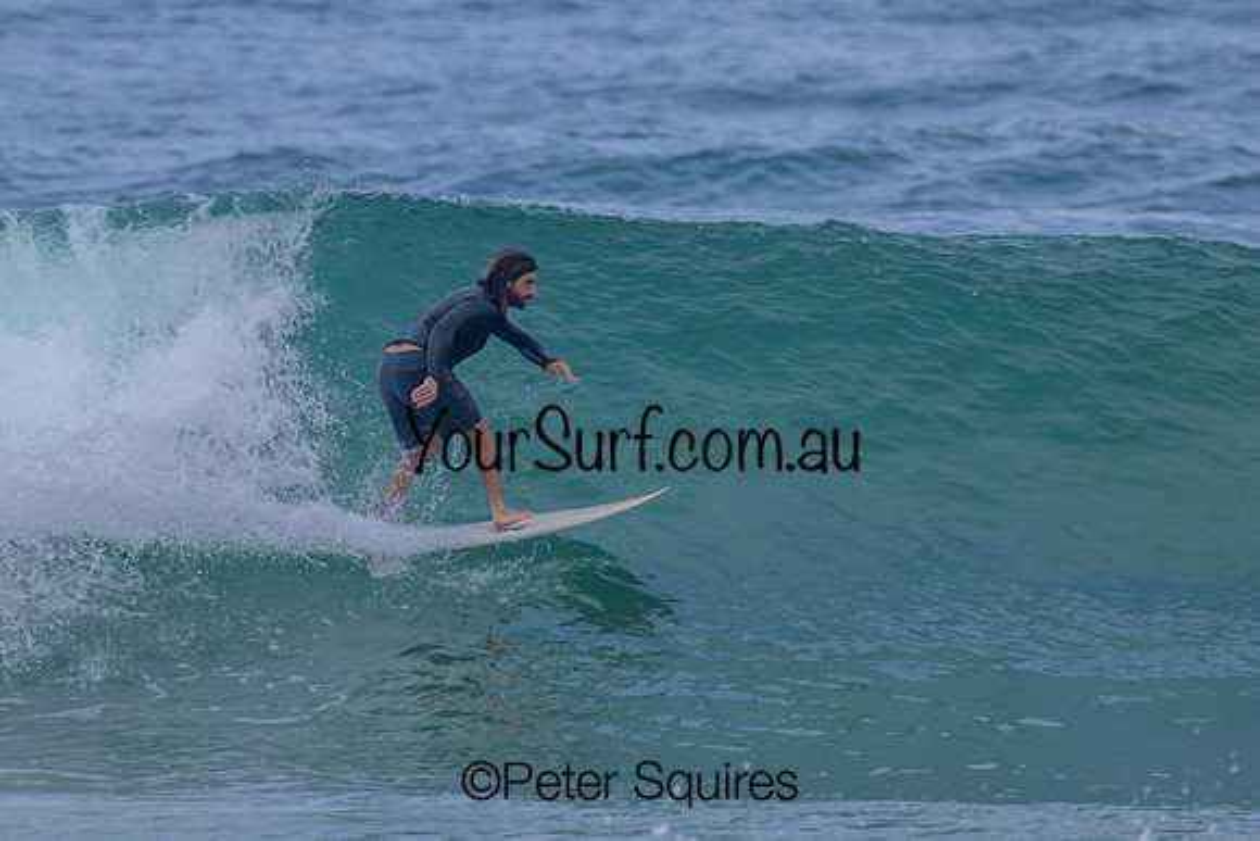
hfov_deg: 1.9
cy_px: 362
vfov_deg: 1.3
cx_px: 602
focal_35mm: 1077
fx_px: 37690
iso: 900
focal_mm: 800
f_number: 11
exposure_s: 1/2000
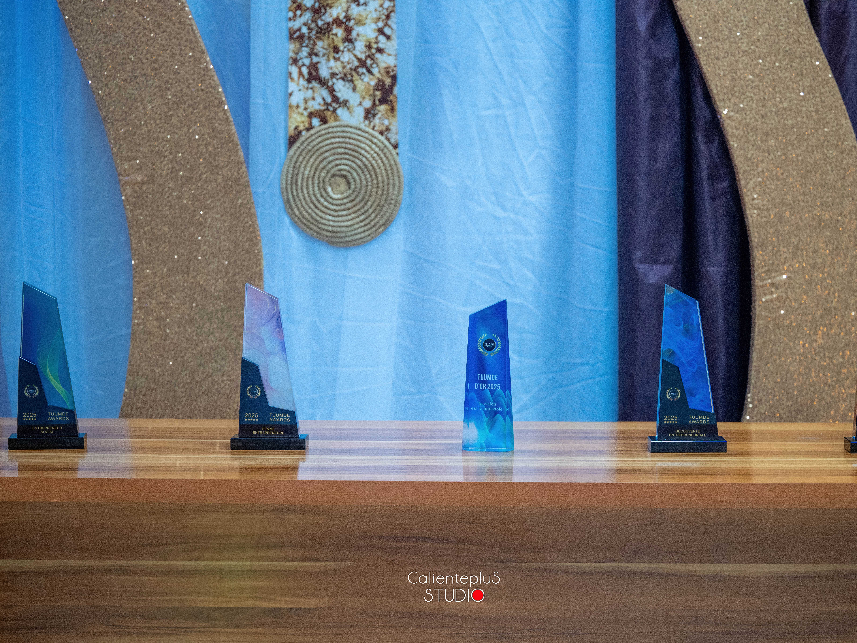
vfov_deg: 19.4
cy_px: 322
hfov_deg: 25.7
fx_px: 1882
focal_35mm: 76
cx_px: 455
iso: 2500
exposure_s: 1/100
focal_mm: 70
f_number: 2.8
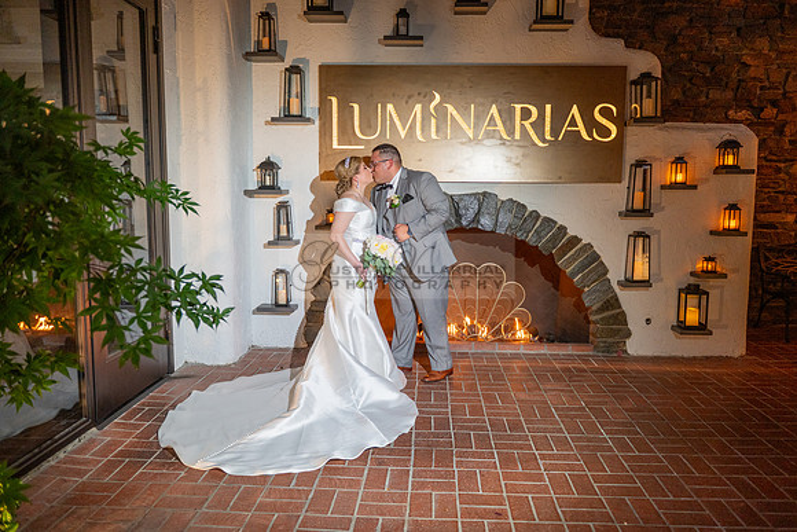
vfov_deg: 49.7
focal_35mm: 26
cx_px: 417
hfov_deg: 69.5
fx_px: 574
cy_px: 265
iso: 800
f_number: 2.8
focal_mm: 24
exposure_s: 1/100
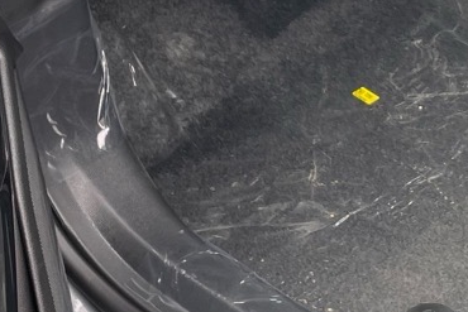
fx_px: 1522
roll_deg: +2.3
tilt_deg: -29.4
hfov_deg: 17.3
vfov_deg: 11.4
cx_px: 411
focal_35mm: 117
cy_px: -104
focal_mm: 4.2
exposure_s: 1/121
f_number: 1.6
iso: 40
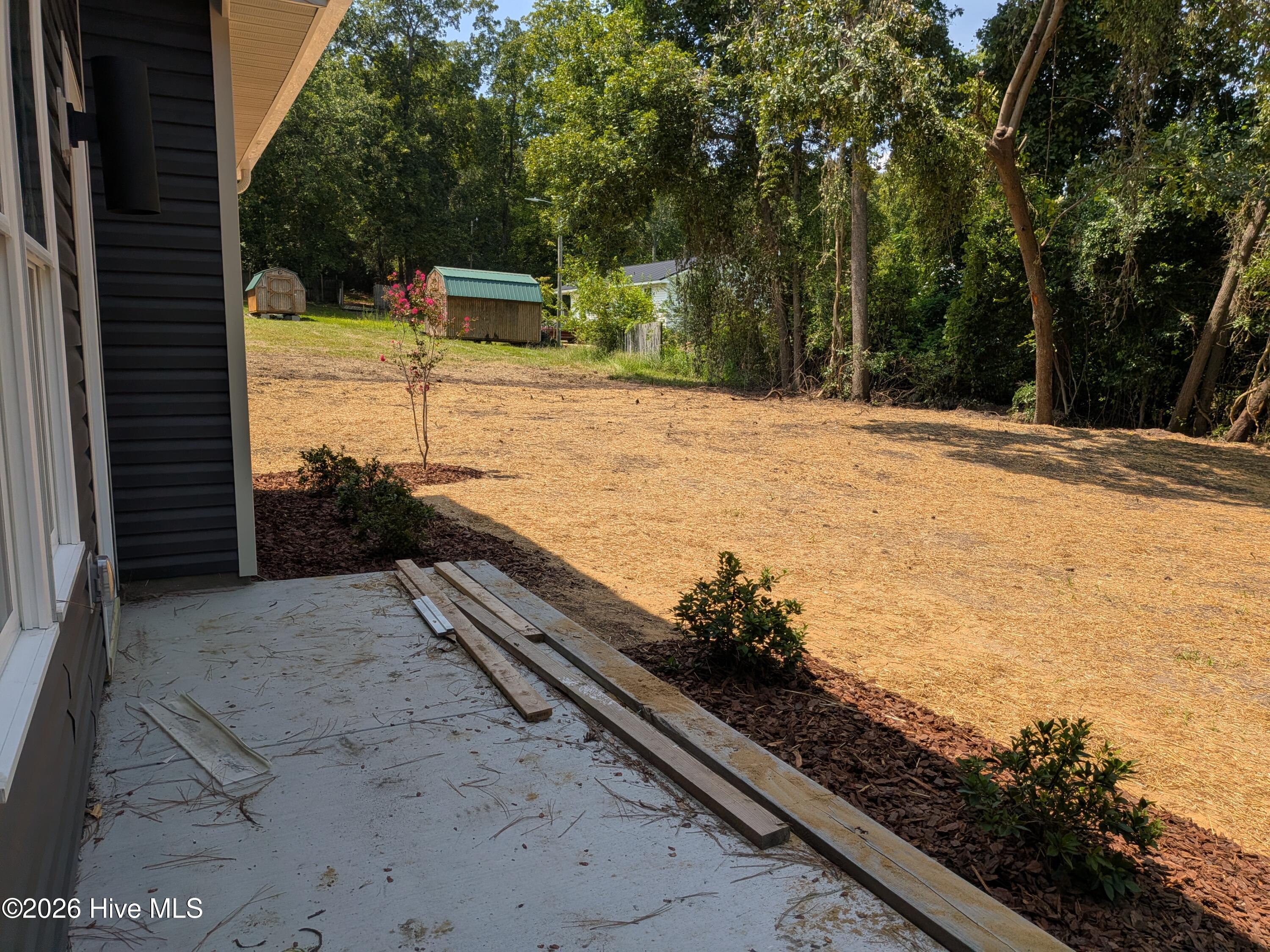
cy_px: 476
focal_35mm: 24
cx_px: 635
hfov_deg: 71.6
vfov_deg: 56.8
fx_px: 881
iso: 32
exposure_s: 1/1479
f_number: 1.7
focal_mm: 4.53
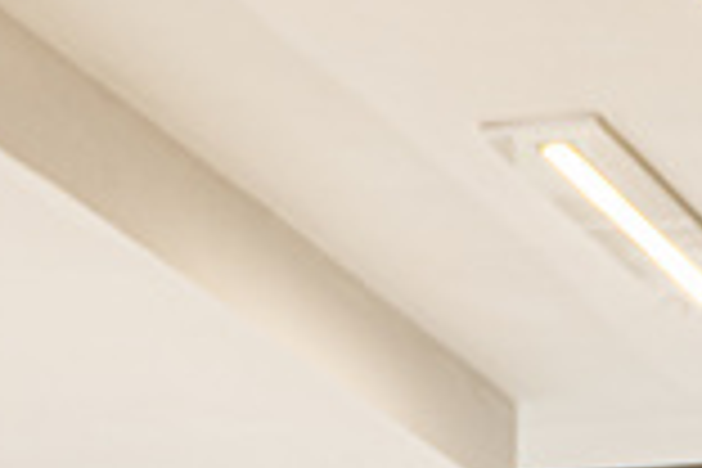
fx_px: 4275
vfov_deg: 5.8
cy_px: 1440
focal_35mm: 219
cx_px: 254
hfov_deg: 9.4
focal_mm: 33.5
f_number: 2.8
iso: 640
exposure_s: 1/160
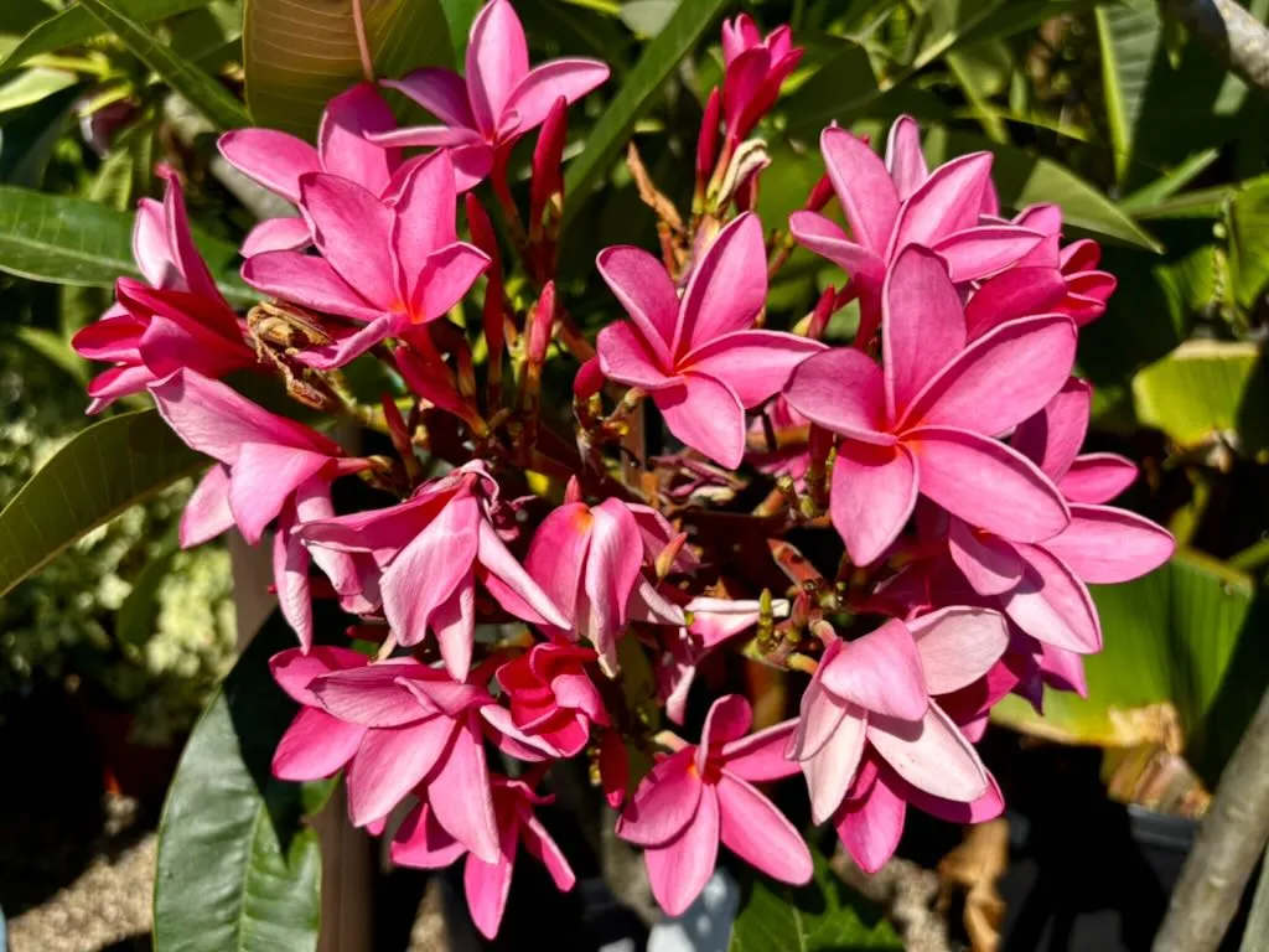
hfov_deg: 67.3
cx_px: 634
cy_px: 476
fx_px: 953
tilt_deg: -22.0
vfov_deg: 53.1
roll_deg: +0.1
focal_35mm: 26
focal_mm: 5.96
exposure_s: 1/4082
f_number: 1.6
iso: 50
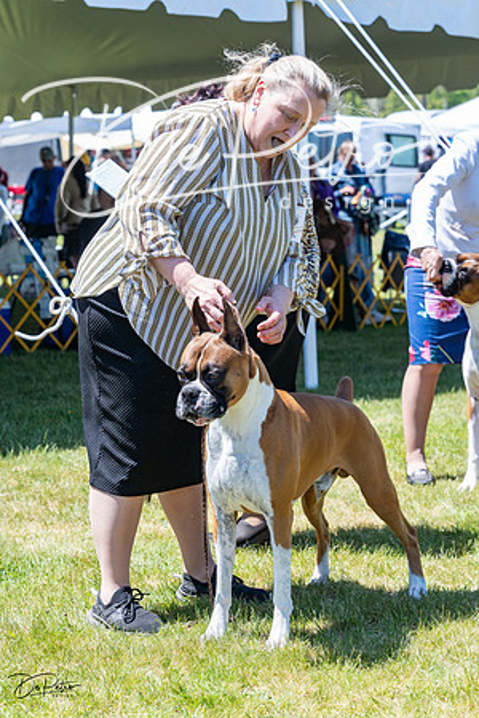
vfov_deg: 25.1
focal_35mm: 81
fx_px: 1616
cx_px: 240
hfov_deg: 16.9
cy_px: 359
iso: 640
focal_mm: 81
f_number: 6.3
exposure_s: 1/1000
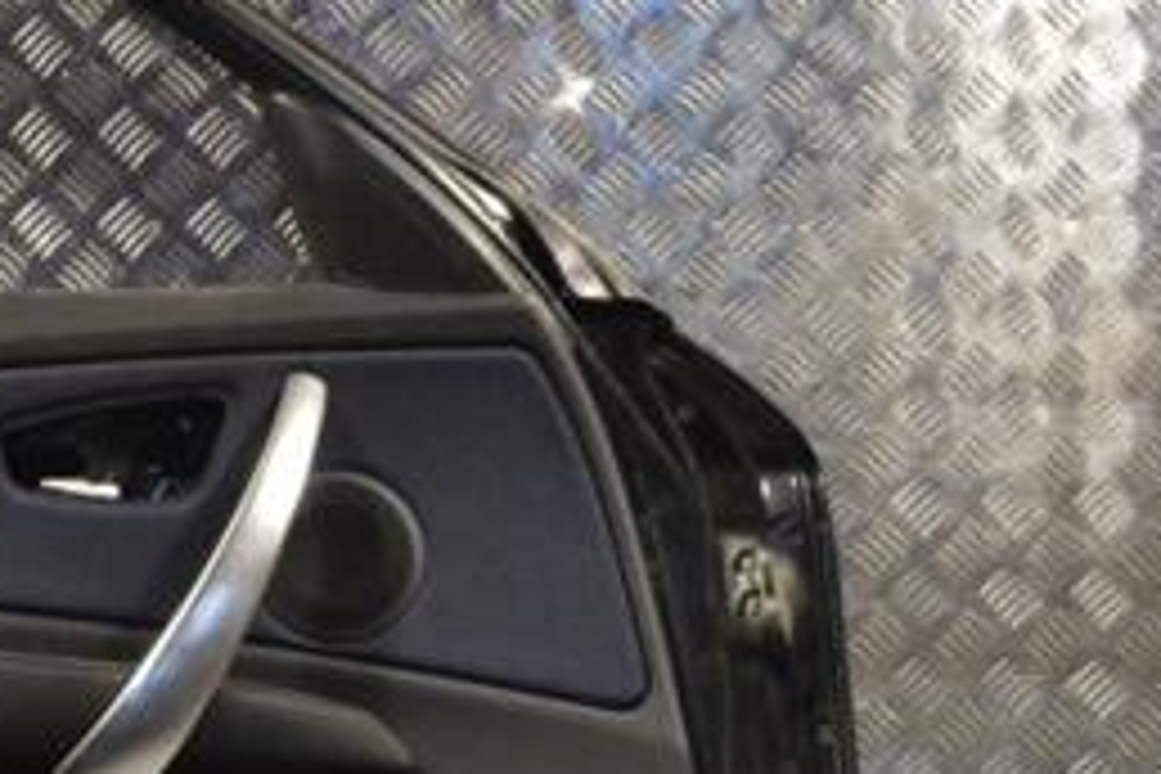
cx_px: -86
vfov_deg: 13.5
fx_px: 3262
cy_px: 508
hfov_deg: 19.4
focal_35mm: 101
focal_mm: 29
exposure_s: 1/320
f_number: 9
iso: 3200
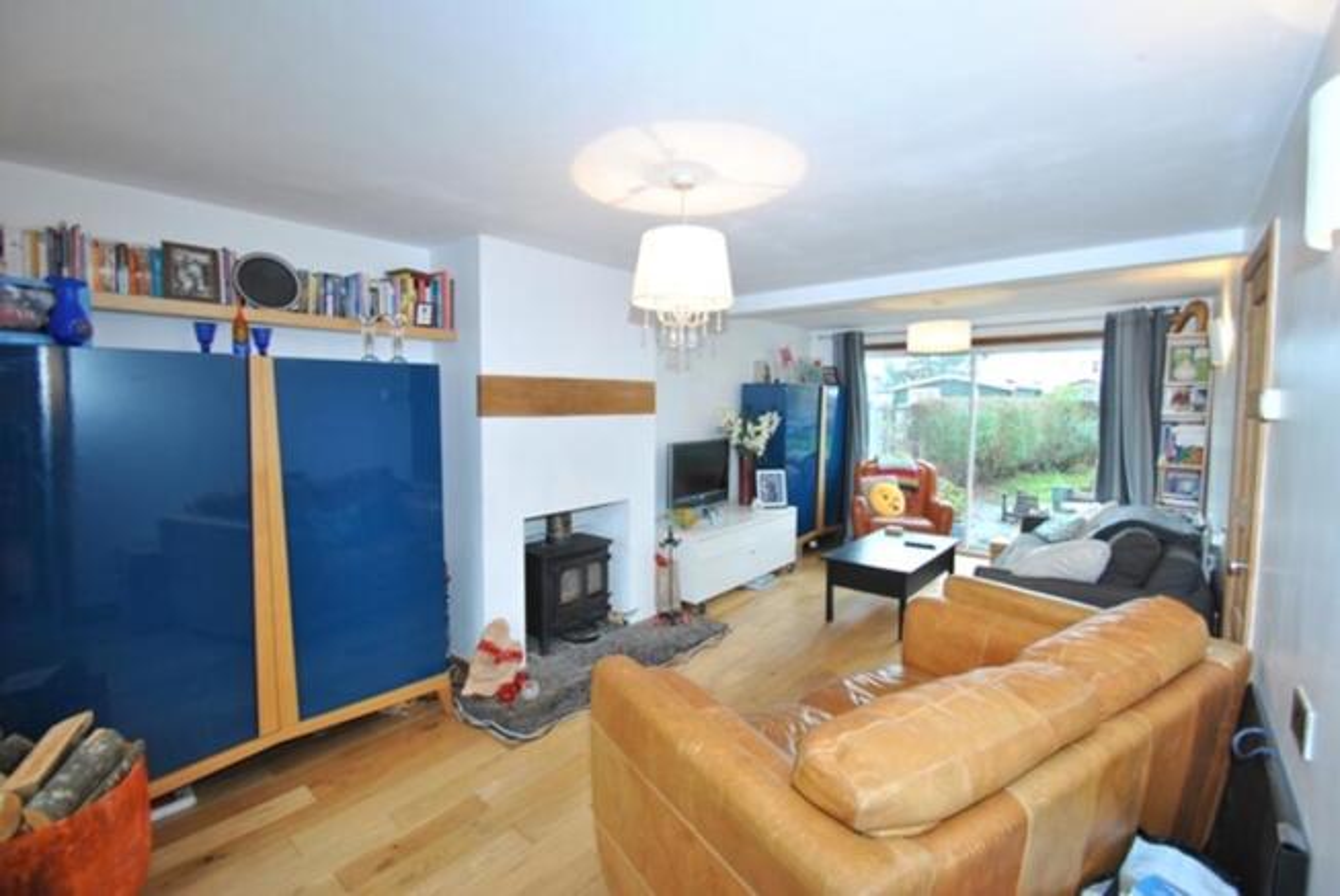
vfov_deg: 77.5
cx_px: 670
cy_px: 448
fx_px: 559
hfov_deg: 100.3
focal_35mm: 15
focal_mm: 10
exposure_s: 1/10
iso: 100
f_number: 3.5
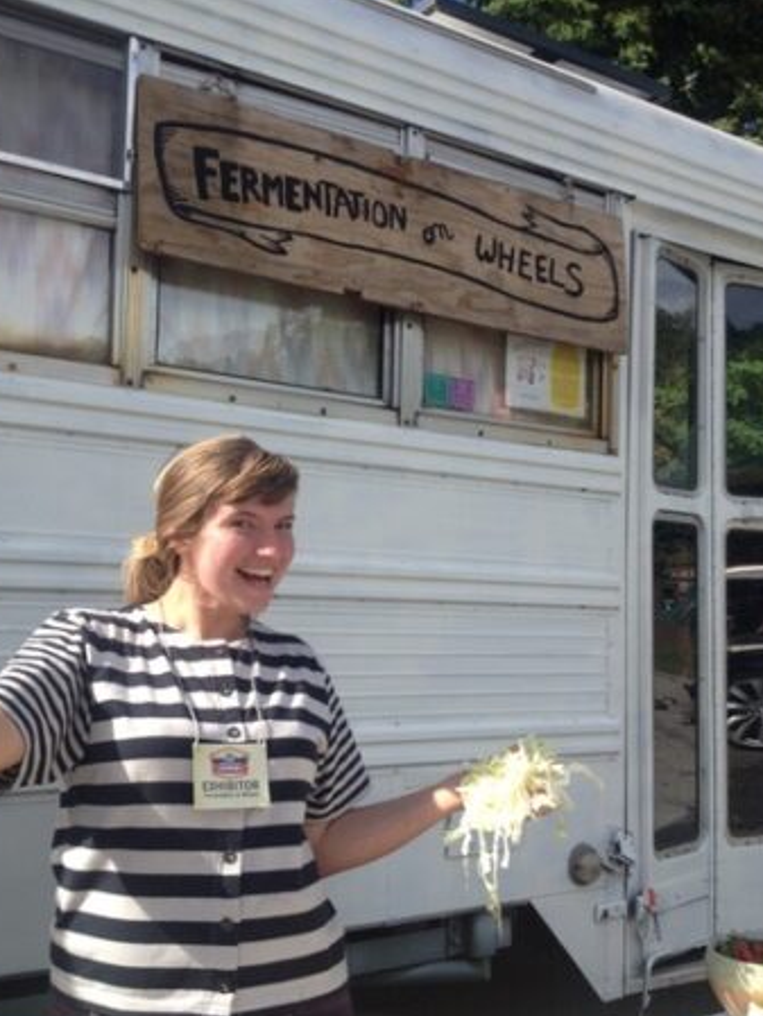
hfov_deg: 36.8
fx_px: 1146
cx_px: 354
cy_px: 516
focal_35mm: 39
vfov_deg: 47.8
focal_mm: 4.28
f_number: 2.4
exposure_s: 1/756
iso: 50
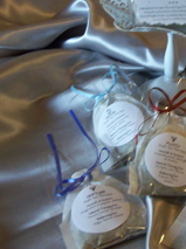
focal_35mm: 64
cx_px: 163
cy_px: 78
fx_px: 460
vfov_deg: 30.0
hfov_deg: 22.4
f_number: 2.8
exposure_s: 1/27.6
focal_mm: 5.7
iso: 160
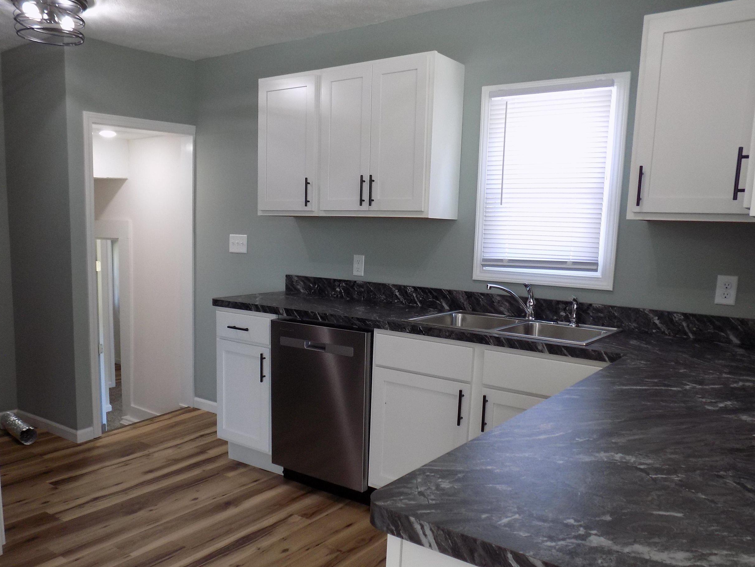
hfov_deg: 61.6
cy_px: 338
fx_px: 633
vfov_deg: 48.0
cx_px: 353
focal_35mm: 29
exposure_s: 1/30
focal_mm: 4
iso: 125
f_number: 3.1
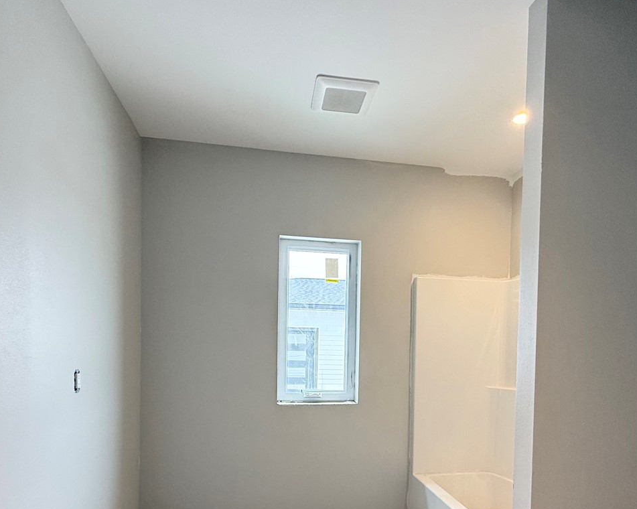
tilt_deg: -0.2
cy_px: 361
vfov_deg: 58.6
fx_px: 433
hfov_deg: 72.5
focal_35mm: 23
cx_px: 346
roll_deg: -1.5
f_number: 2.2
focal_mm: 2.22
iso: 200
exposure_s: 1/120
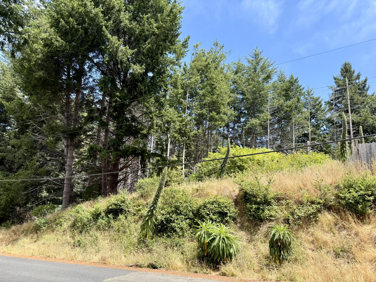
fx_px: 261
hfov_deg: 71.6
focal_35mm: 24
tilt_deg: +12.4
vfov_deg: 56.8
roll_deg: -3.7
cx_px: 188
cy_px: 141
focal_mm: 6.76
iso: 80
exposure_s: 1/1230
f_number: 1.78
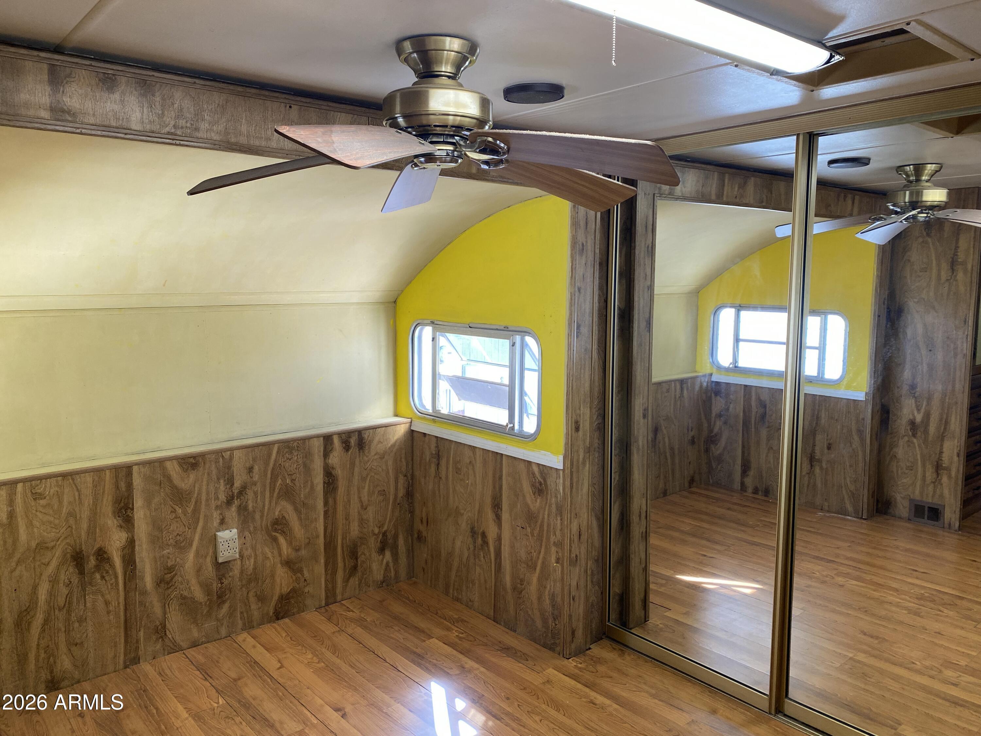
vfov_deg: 53.1
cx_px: 490
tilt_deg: -6.7
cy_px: 368
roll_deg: -0.5
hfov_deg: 67.3
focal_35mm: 26
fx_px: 737
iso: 100
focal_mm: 4.25
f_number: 1.8
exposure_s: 1/120
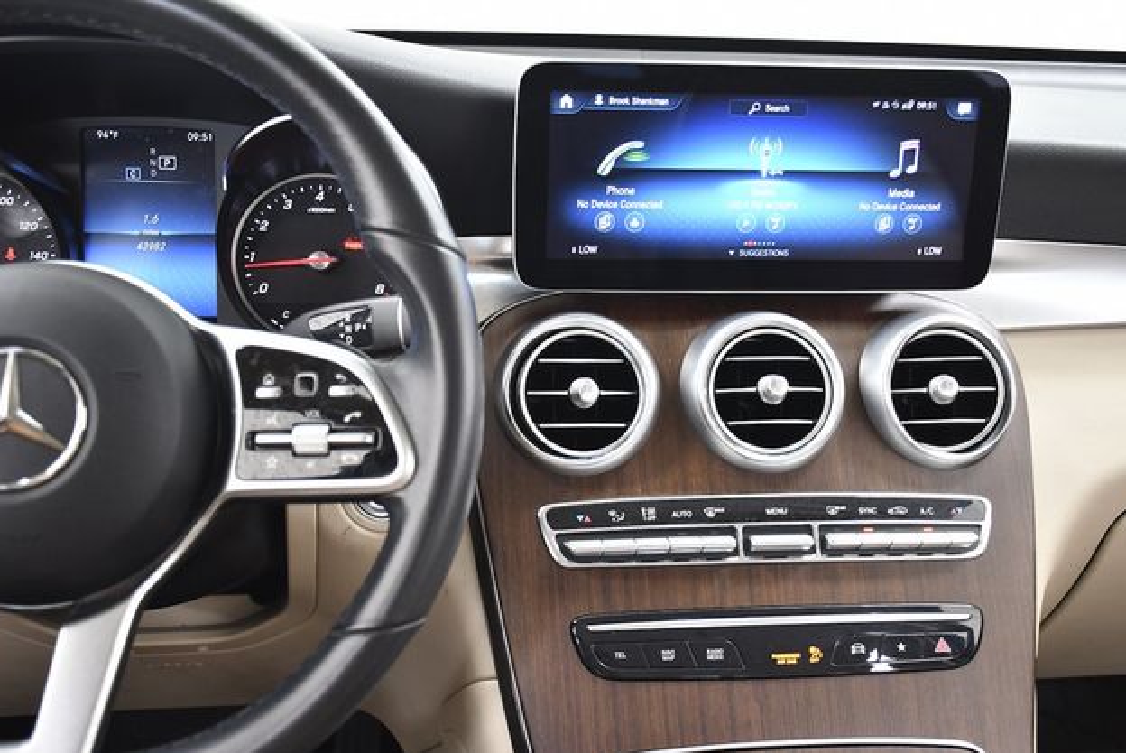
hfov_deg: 47.4
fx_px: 1283
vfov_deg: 32.7
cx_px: 563
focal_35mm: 41
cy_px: 384
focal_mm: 27
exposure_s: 1/100
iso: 1250
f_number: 4
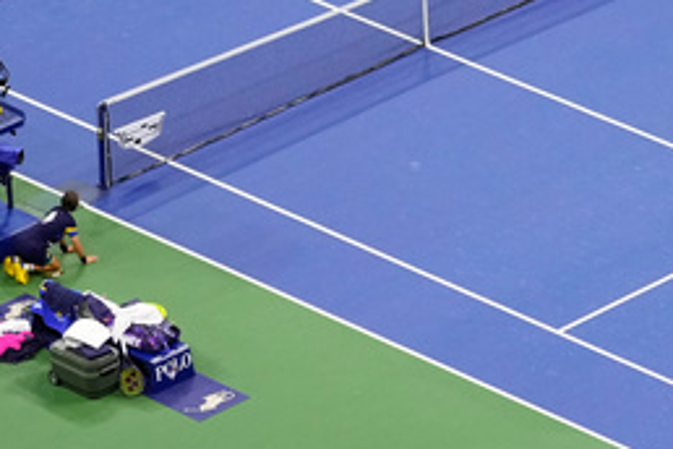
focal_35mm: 349
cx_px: 723
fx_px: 6524
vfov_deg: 3.9
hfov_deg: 5.9
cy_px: 76
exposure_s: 1/2500
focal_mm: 88
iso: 2000
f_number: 2
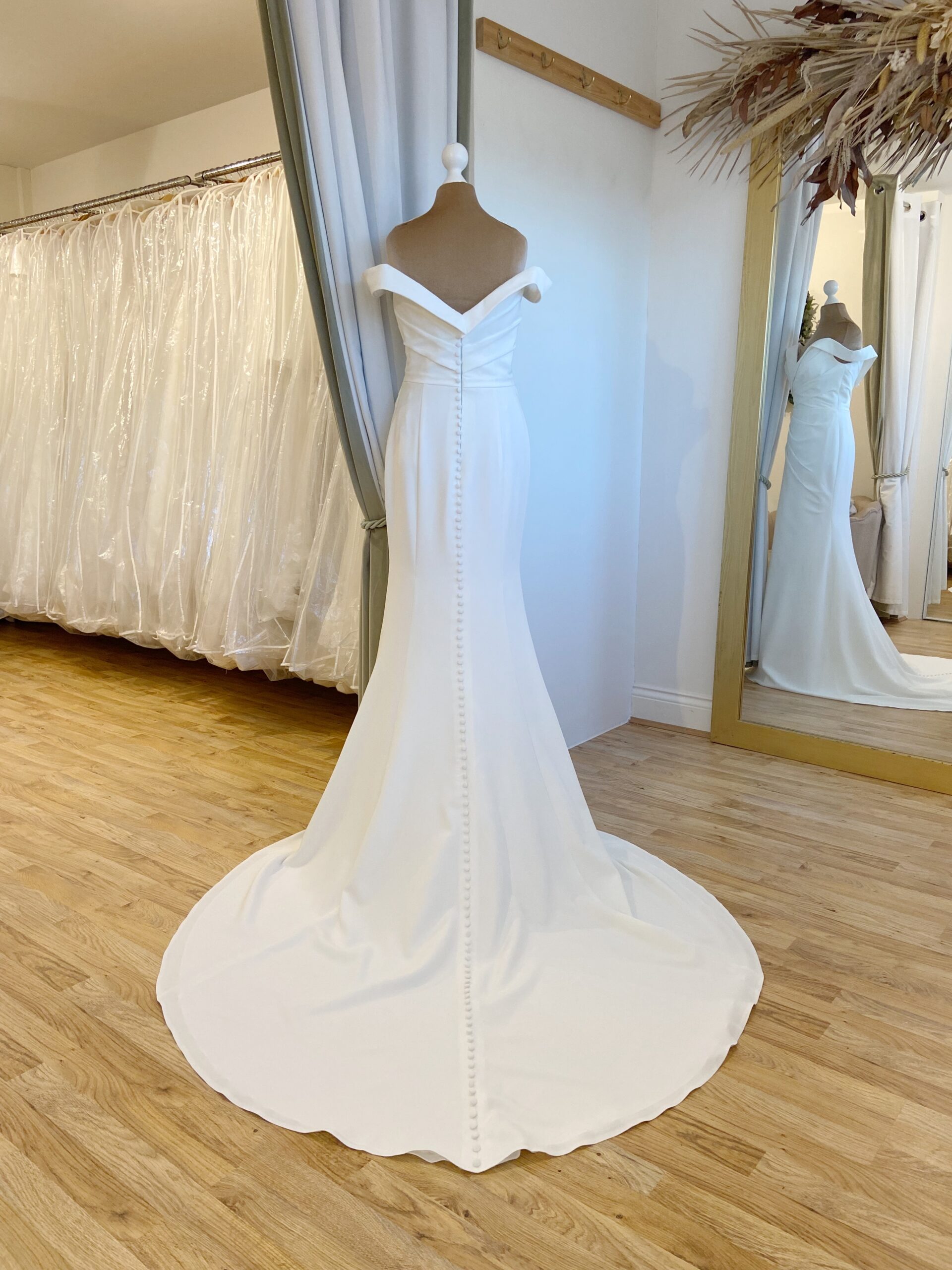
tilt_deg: -10.7
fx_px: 953
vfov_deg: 67.3
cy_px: 635
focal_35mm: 26
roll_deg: +1.2
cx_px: 476
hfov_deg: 53.1
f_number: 1.8
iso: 125
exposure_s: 1/100
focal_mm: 4.25
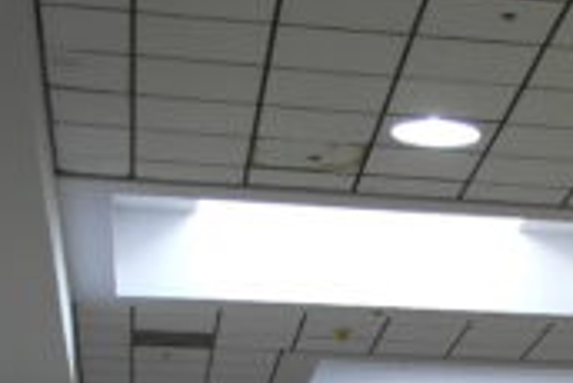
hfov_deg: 14.6
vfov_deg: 9.4
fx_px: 2135
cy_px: 839
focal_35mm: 134
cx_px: 760
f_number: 3.5
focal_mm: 20
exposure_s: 1/80
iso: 400
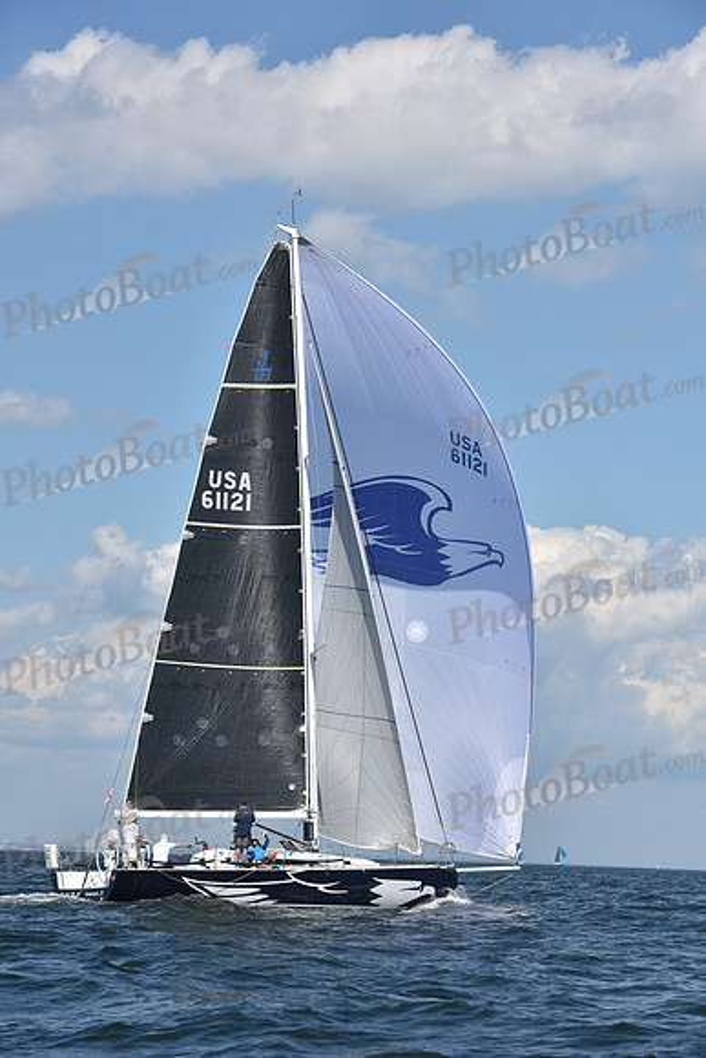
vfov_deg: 16.4
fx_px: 3675
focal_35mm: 125
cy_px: 529
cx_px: 353
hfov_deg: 11.0
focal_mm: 125
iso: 320
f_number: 10
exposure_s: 1/1250
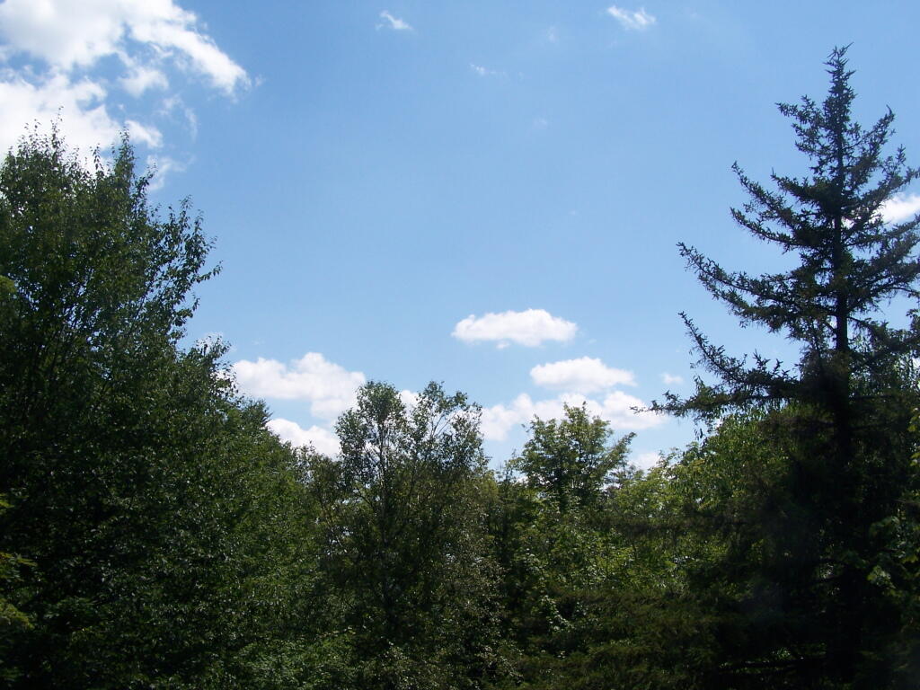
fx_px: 1010
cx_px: 460
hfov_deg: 49.0
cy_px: 345
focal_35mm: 38
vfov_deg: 37.7
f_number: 5.6
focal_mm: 6.3
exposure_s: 1/500
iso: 80
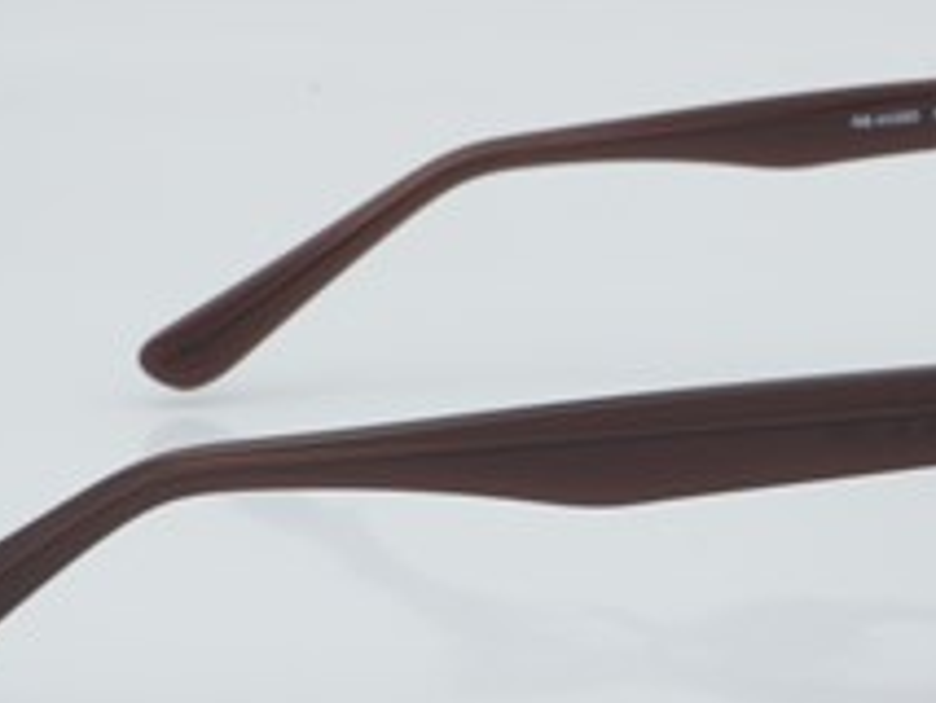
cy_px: 417
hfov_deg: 14.6
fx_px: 3652
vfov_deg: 11.0
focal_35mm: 135
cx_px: 637
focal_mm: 50
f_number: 29
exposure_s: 1/4
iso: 100
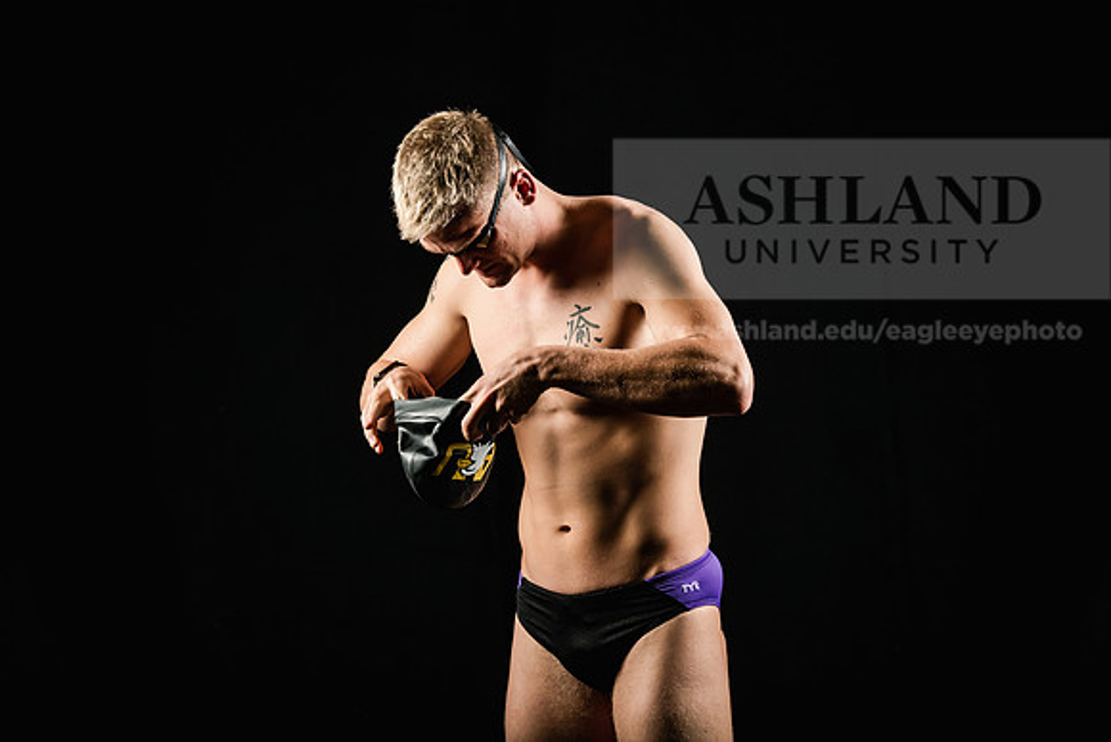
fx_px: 3241
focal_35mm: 105
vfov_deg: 13.0
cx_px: 556
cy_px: 371
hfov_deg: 19.5
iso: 320
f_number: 5.6
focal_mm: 105
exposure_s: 1/250
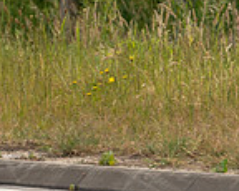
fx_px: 7189
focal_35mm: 1017
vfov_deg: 1.5
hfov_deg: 1.9
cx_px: -199
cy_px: -115
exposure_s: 1/800
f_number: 5
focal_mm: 166
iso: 160
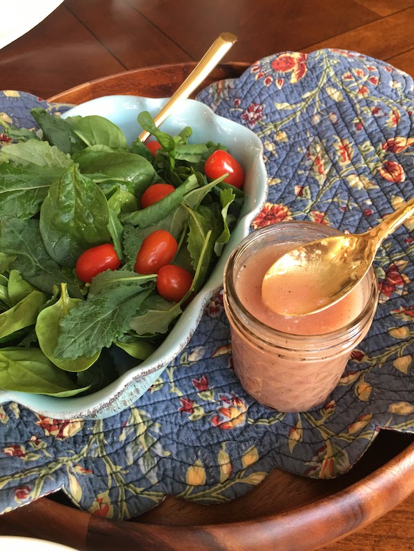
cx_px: 207
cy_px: 276
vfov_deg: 61.7
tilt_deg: -52.1
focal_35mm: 29
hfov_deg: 48.2
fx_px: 462
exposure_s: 1/15
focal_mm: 4.15
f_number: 2.2
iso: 40
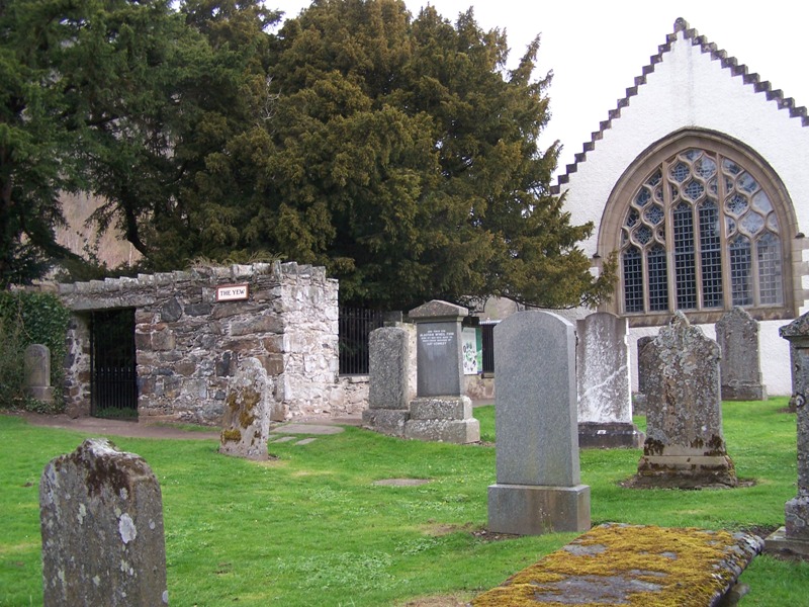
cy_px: 304
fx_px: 888
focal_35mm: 38
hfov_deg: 49.0
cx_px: 404
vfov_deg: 37.7
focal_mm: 6.3
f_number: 2.8
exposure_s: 1/30
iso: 80
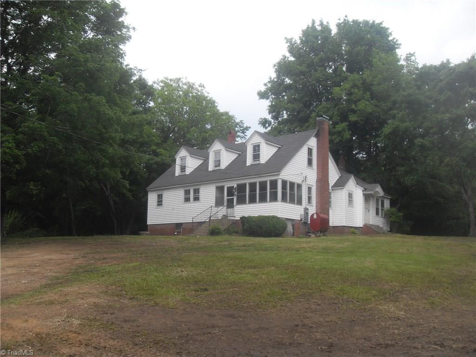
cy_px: 178
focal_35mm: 34
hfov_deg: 54.0
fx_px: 468
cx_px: 238
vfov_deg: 41.8
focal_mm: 6.3
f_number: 7
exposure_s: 1/90
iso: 80
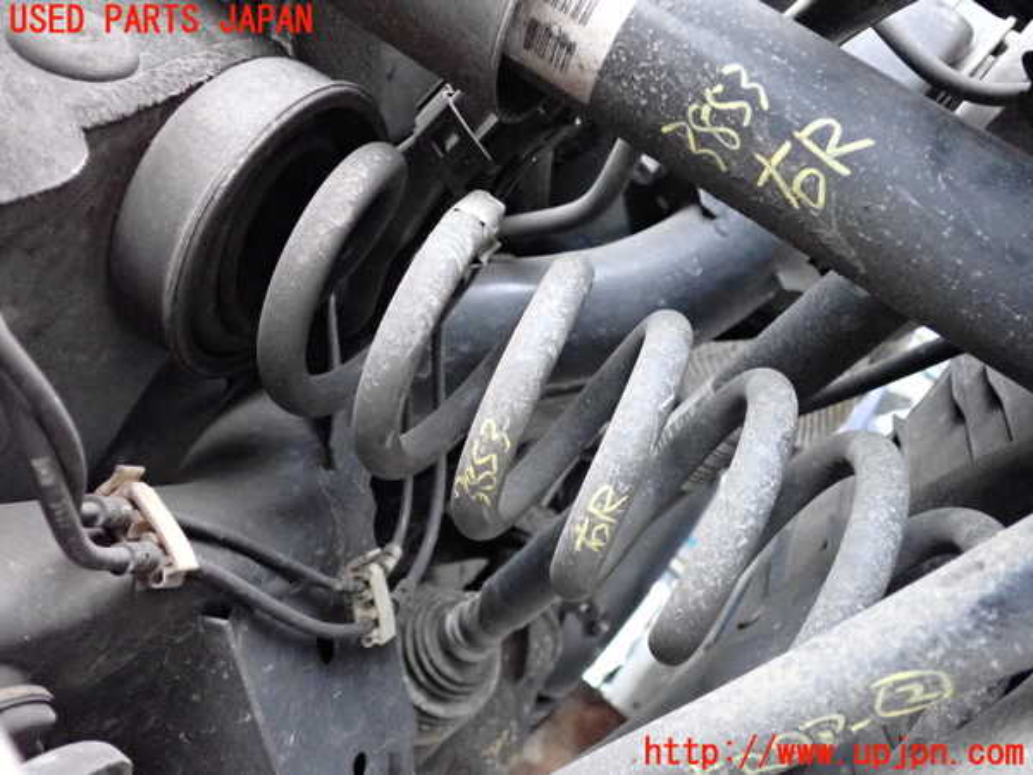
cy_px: 388
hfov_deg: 60.0
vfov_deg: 46.8
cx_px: 516
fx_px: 895
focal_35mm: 30
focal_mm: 5.4
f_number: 2.3
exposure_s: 1/125
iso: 2500
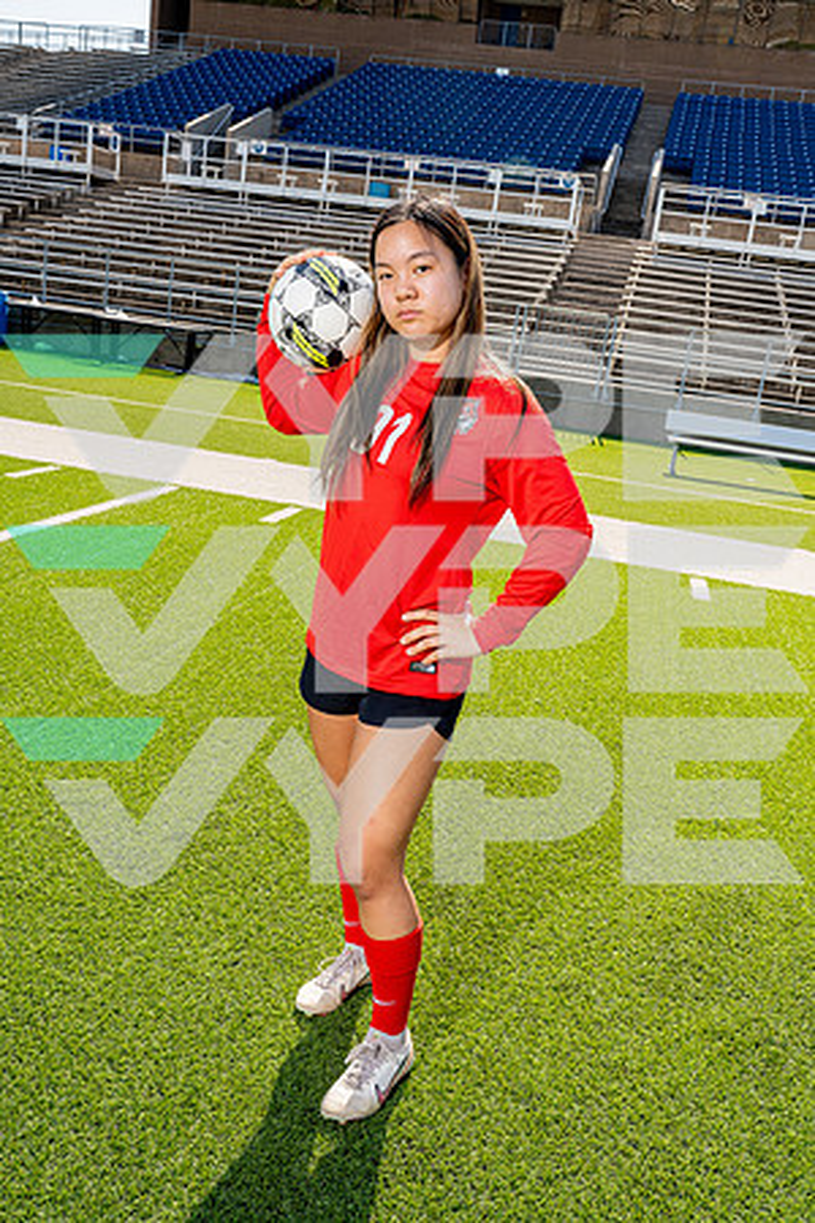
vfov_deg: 58.7
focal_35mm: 32
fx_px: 1087
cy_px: 612
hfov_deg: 41.1
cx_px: 408
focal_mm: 32
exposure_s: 1/250
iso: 320
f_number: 10
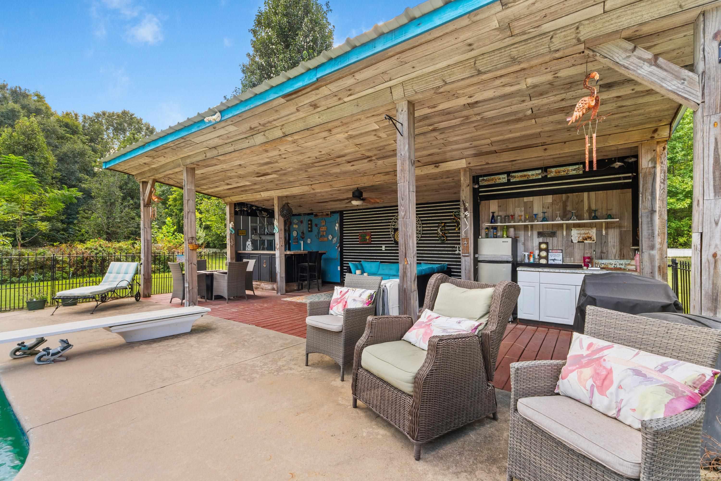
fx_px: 300
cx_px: 360
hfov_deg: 100.4
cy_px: 240
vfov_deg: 77.3
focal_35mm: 15
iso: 250
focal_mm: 10
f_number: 9
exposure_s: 1/13
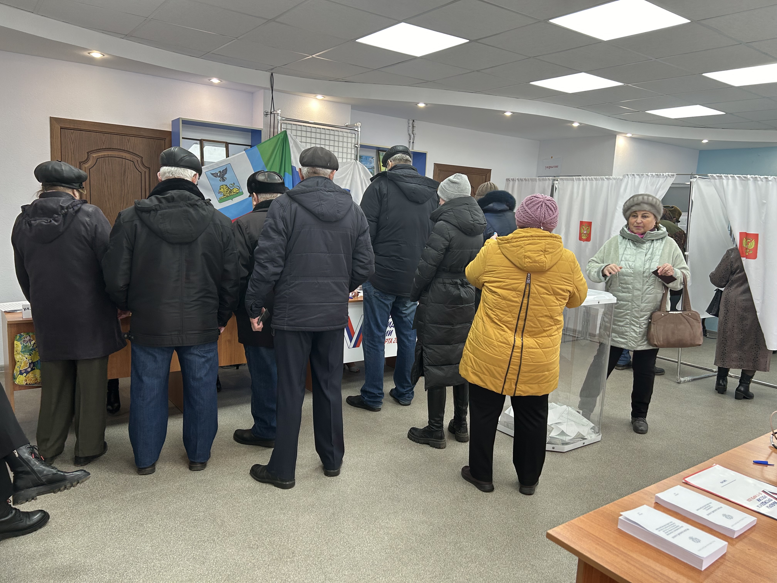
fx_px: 584
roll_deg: -2.7
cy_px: 292
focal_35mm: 26
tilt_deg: -8.1
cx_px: 388
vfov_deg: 53.1
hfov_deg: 67.3
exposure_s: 1/100
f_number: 1.5
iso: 80
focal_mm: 5.7
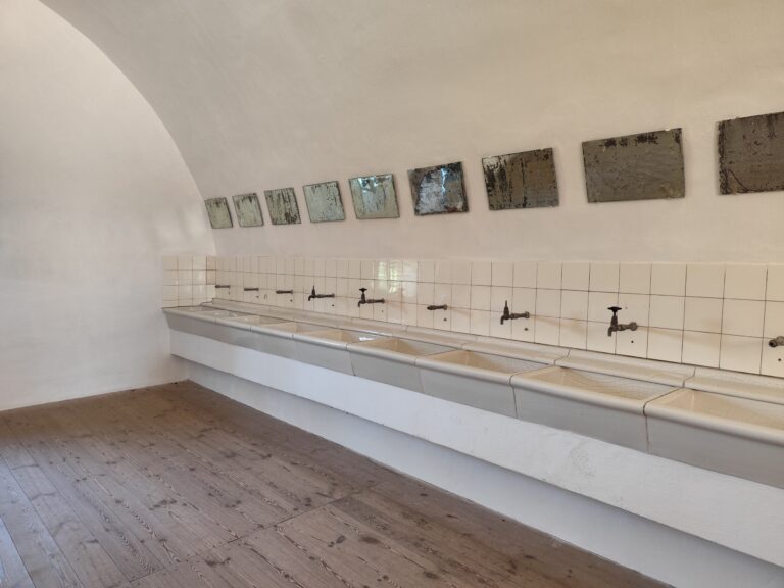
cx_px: 392
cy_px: 294
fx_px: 521
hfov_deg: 73.9
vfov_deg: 58.9
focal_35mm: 23
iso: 800
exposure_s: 1/100
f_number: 1.65
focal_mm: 6.19
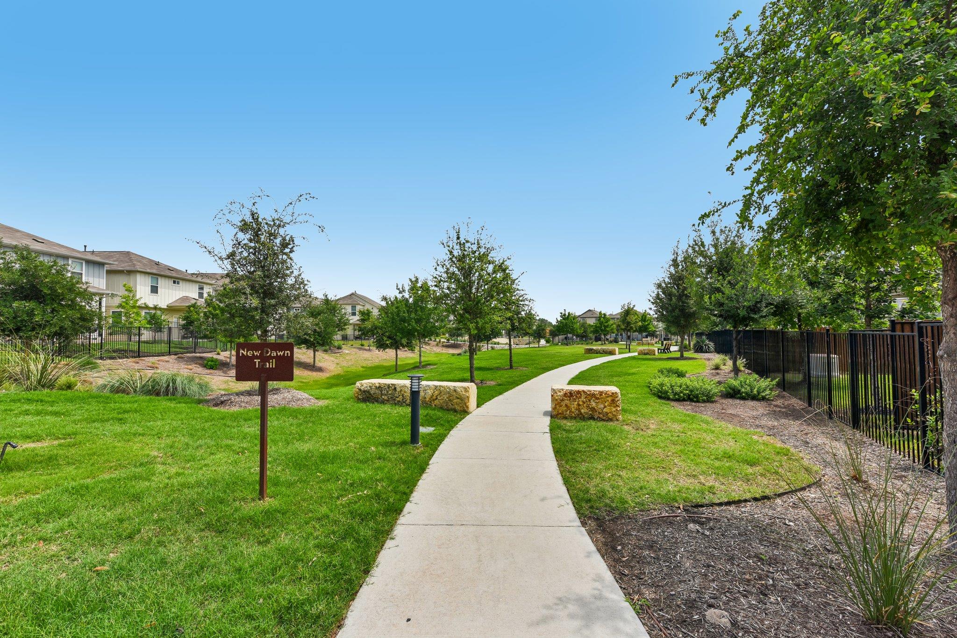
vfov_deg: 81.2
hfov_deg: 104.3
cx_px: 478
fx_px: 372
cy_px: 319
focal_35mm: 14
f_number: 8
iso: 100
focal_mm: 14
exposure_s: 1/500
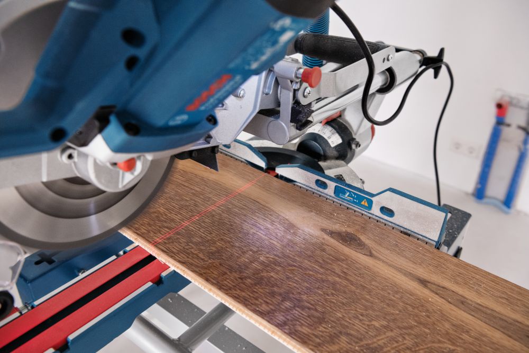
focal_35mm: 32
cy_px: 176
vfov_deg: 41.1
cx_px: 264
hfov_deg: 58.7
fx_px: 470
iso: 1250
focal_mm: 32
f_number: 6.3
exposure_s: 1/60
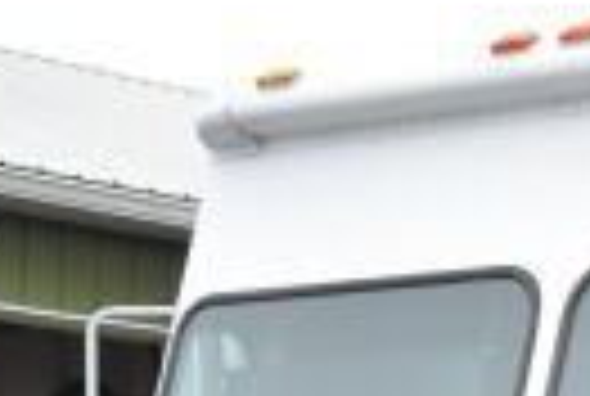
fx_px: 3203
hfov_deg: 10.1
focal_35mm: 195
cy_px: 848
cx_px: 946
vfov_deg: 6.8
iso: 1600
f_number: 4.2
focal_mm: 28
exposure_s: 1/4000
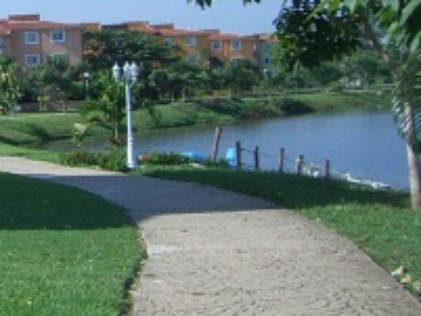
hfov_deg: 15.4
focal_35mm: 121
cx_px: -153
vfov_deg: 12.2
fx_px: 1472
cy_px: 38
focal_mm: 6.2
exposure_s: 1/640
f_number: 4.3
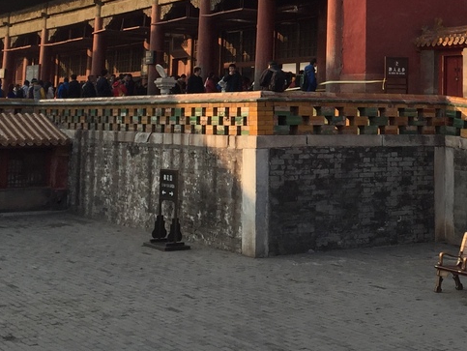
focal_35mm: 72
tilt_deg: +7.4
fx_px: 972
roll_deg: -0.5
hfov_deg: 26.3
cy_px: -3
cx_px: 406
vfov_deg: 19.8
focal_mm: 4.15
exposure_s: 1/898
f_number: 2.2
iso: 32
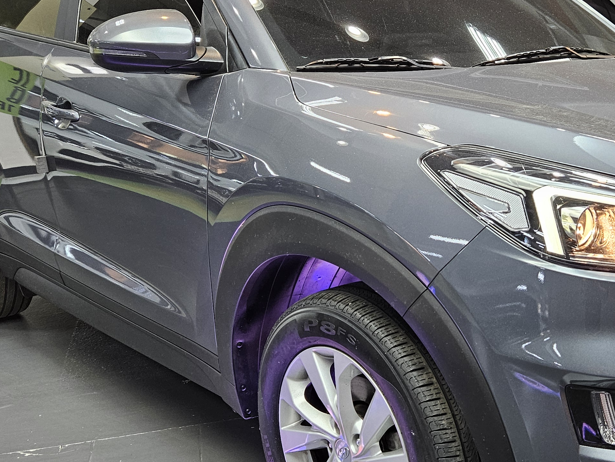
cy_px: 234
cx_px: 459
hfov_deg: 38.7
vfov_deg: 30.3
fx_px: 853
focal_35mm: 48
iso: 320
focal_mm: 5.4
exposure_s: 1/120
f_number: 1.8
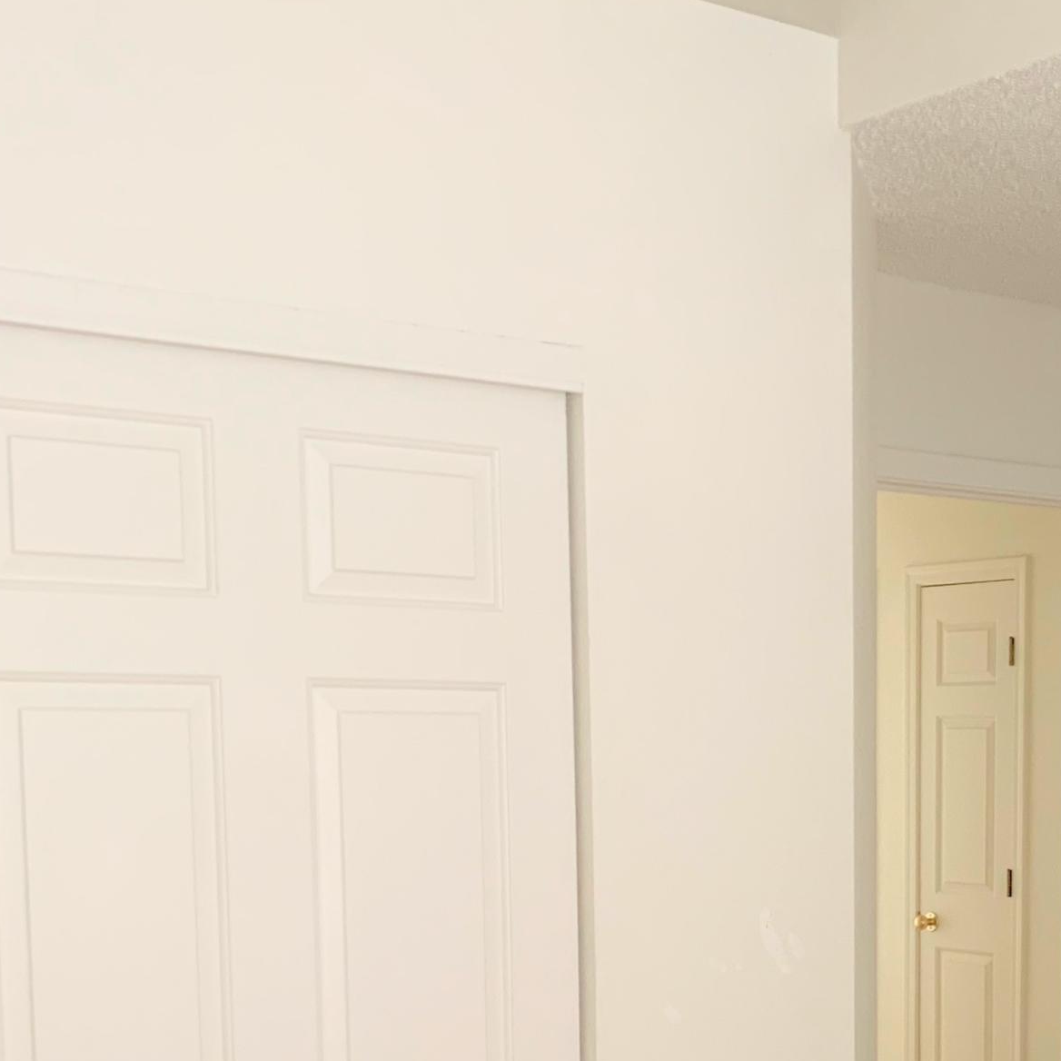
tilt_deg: -5.5
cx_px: 947
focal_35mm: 59
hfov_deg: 28.0
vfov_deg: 27.8
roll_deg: -0.5
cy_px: 983
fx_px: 2046
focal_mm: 4.25
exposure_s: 1/60
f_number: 1.8
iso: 160
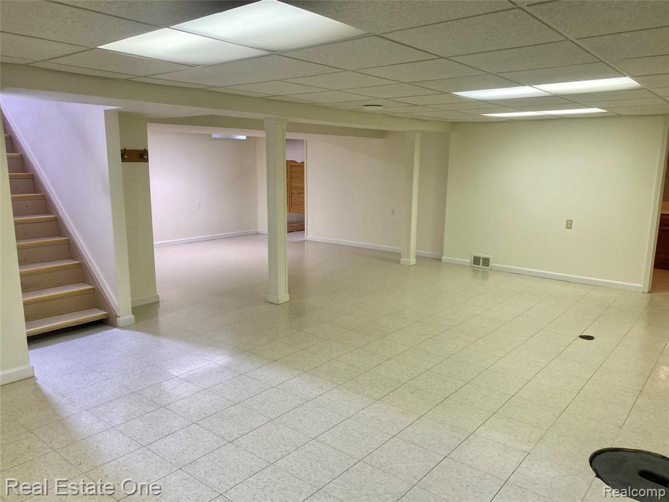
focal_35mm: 26
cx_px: 334
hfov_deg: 67.3
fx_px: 502
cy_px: 251
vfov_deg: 53.1
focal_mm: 4.25
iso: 125
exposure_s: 1/120
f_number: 1.8
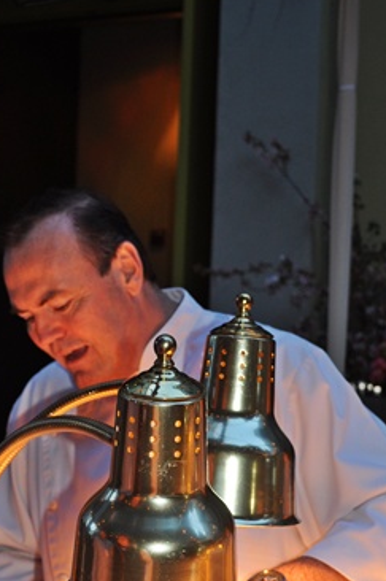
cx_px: 142
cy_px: 460
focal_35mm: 64
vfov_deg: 30.7
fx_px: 1032
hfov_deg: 21.1
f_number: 4.2
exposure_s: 1/160
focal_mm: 26
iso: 400
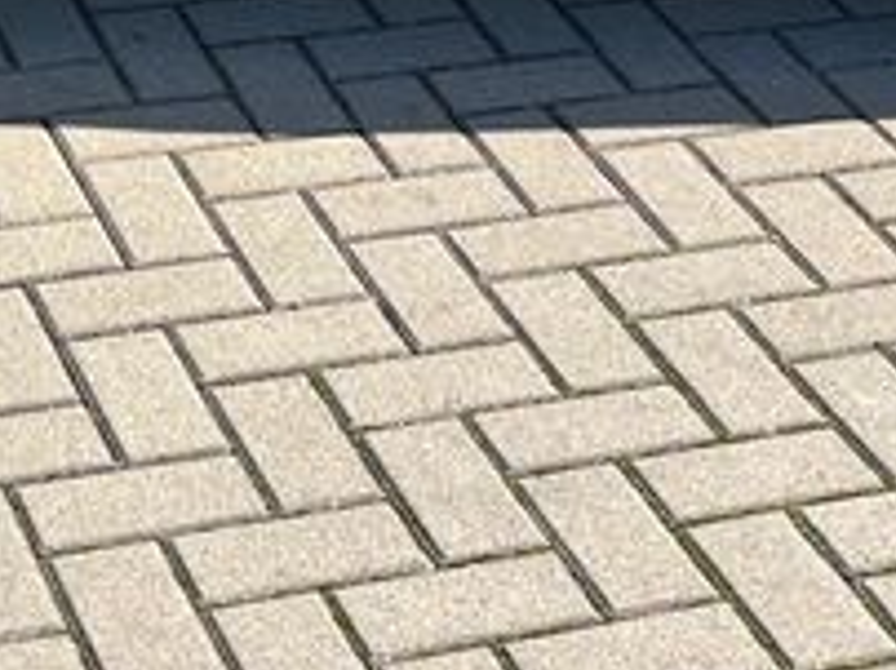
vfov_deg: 10.2
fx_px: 3413
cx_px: 98
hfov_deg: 14.8
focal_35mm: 132
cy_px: -732
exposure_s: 1/1647
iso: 50
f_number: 1.6
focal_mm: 5.1
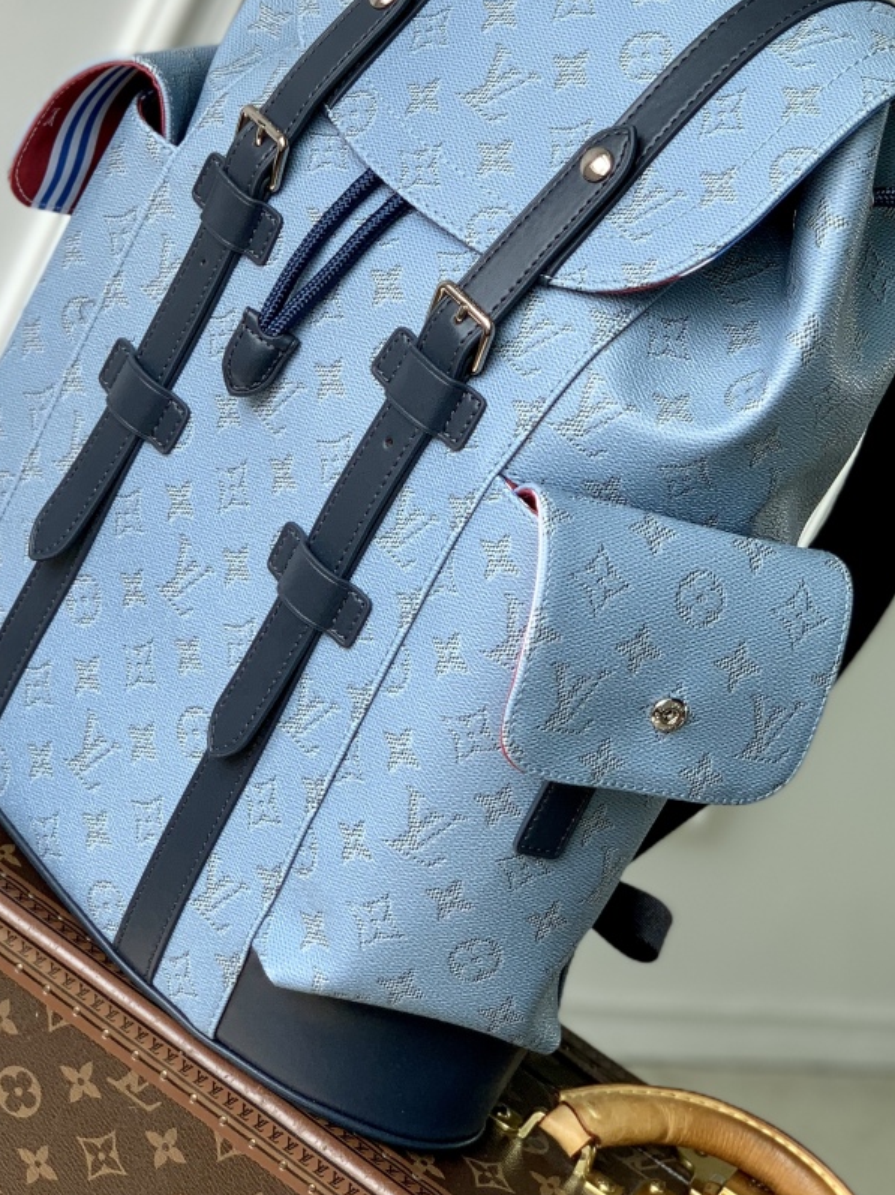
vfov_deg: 20.7
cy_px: 261
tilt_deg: -15.3
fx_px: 3243
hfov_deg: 15.7
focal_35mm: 94
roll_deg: -26.9
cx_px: 448
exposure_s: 1/233
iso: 16
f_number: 2.4
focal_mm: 6
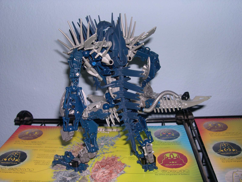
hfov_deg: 49.0
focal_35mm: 38
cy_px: 91
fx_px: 266
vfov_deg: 37.7
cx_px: 121
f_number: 7.6
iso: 100
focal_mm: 8
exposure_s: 1/60
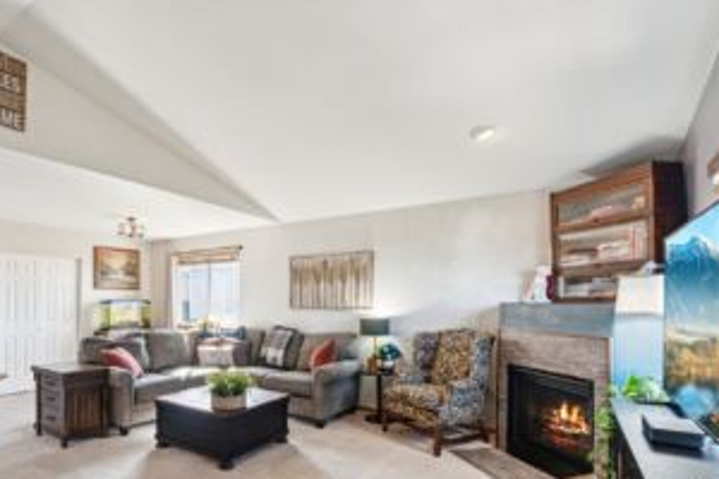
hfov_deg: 82.3
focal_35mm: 20
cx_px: 266
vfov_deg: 60.7
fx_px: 399
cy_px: 313
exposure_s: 1/5
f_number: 9
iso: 200
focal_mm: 10
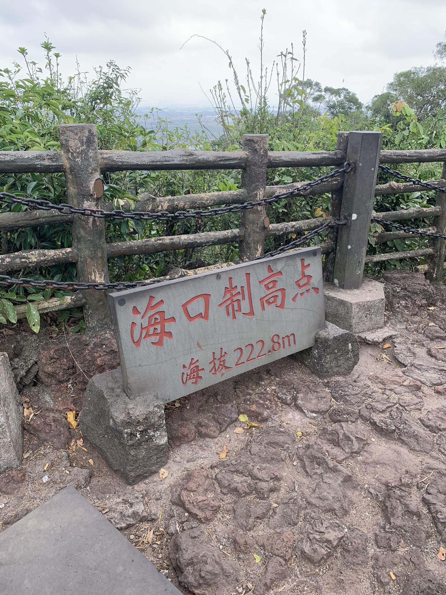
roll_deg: +0.0
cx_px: 223
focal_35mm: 26
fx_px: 447
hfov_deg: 53.1
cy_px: 298
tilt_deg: -23.9
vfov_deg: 67.3
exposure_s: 1/367
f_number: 1.8
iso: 25
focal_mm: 4.25
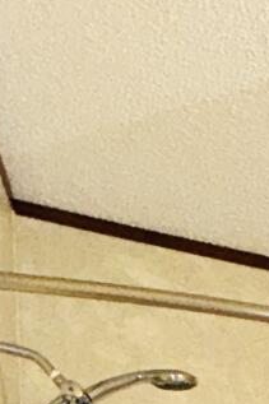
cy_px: 919
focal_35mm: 92
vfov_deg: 15.2
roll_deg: -1.4
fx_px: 1032
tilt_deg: -6.6
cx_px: 681
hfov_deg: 11.7
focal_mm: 2.22
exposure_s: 1/60
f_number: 2.2
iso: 100
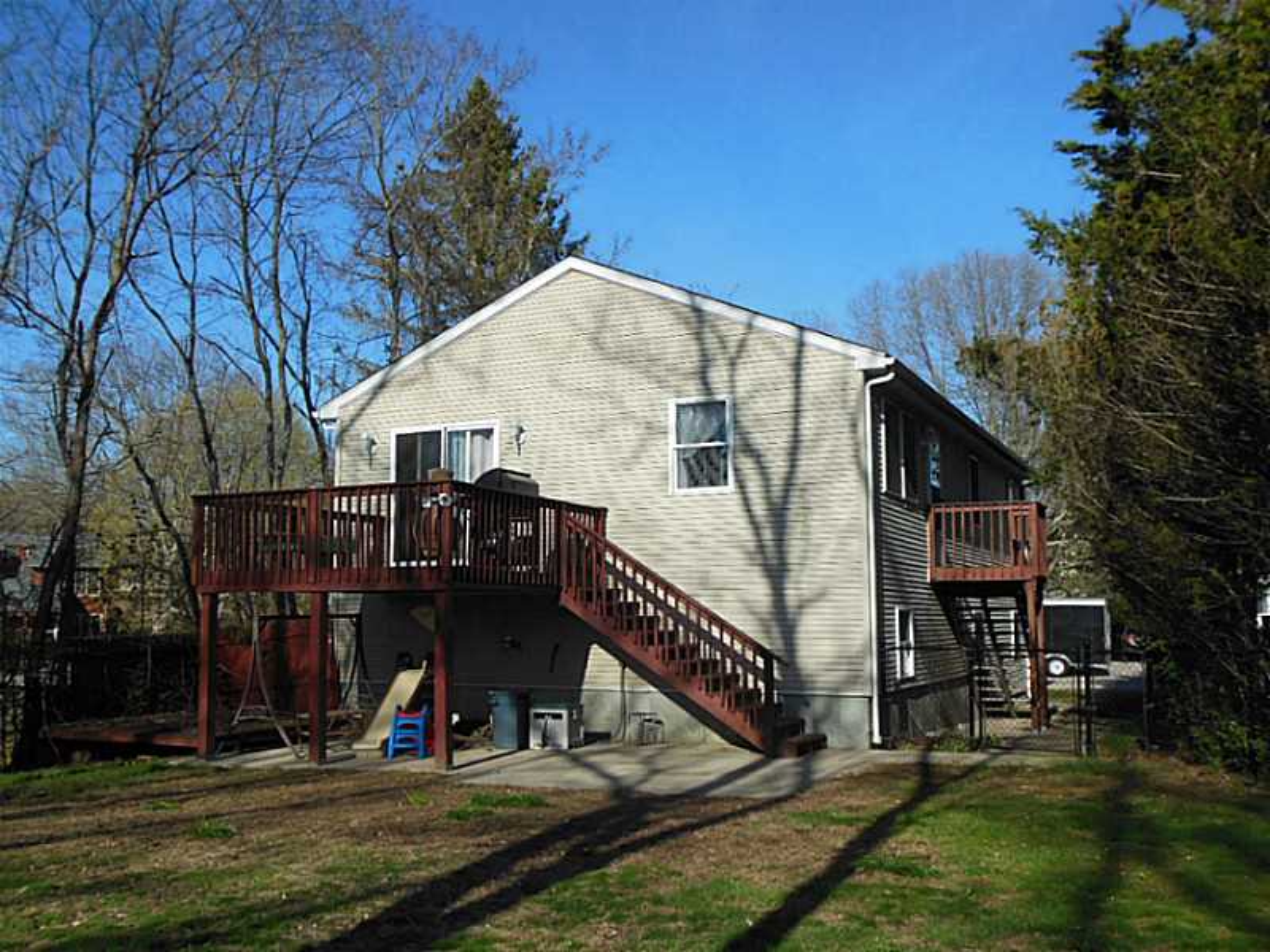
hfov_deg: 55.4
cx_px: 635
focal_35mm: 33
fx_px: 1211
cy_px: 476
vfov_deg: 42.9
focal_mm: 6
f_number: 3.5
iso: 125
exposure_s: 1/1500
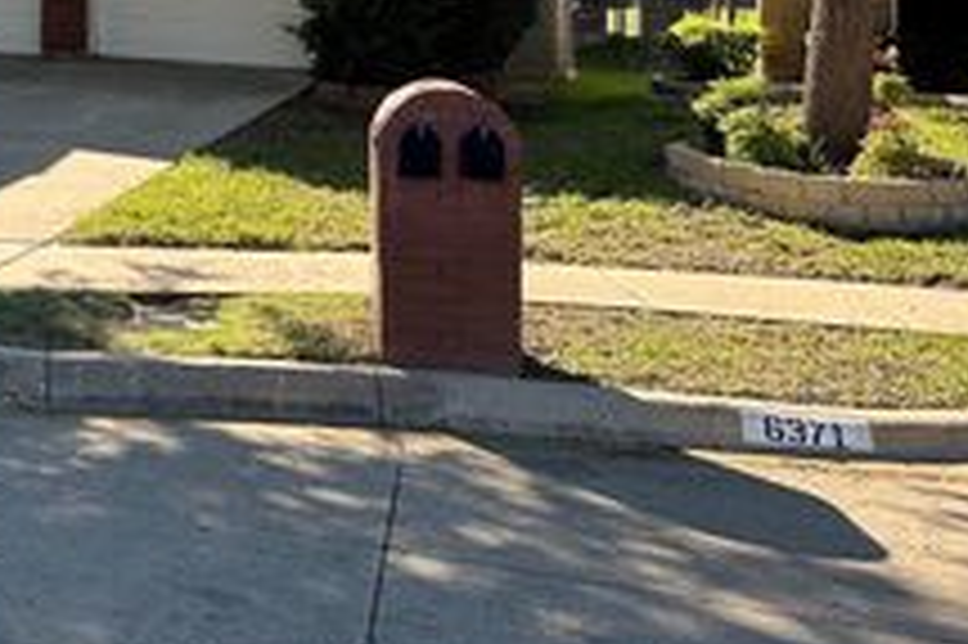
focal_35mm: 58
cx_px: -95
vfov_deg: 21.8
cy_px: -106
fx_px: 1558
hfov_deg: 30.8
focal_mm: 6.86
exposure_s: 1/887
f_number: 1.78
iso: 80
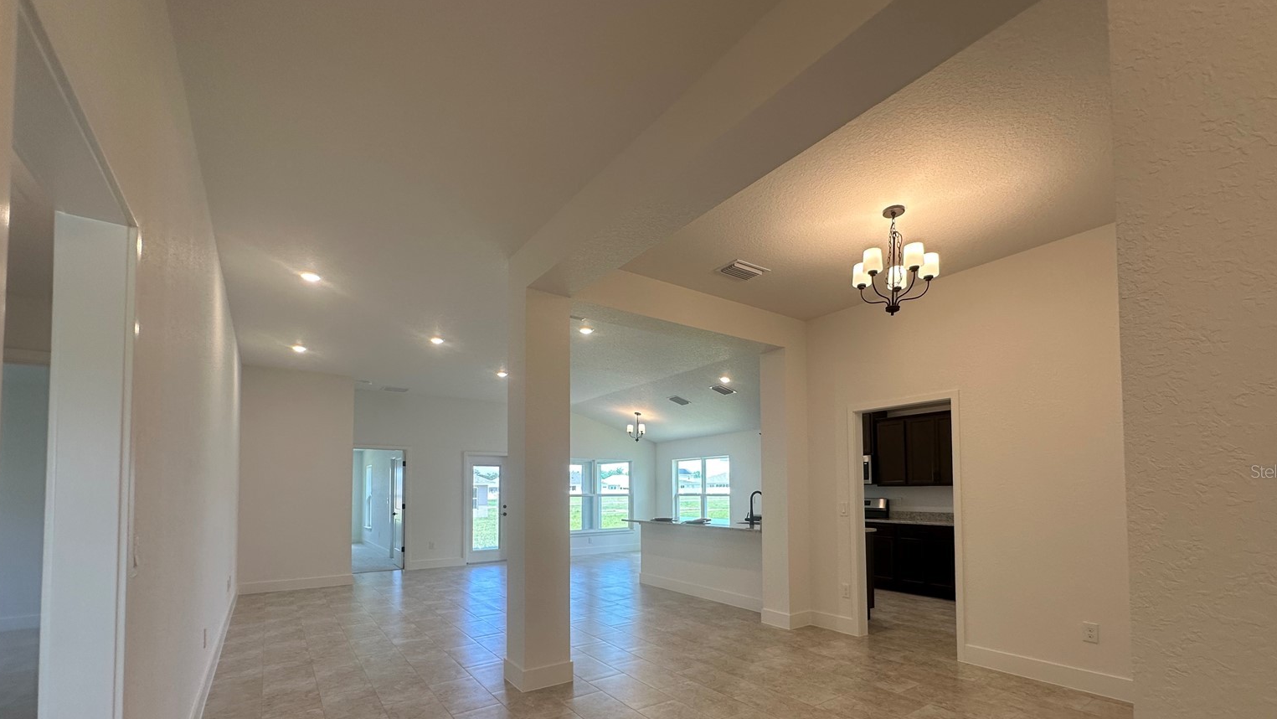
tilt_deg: +3.6
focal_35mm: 16
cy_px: 471
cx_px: 660
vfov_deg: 65.6
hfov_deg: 99.3
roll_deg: +0.0
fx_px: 542
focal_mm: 2.22
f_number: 2.2
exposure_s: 1/120
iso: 80
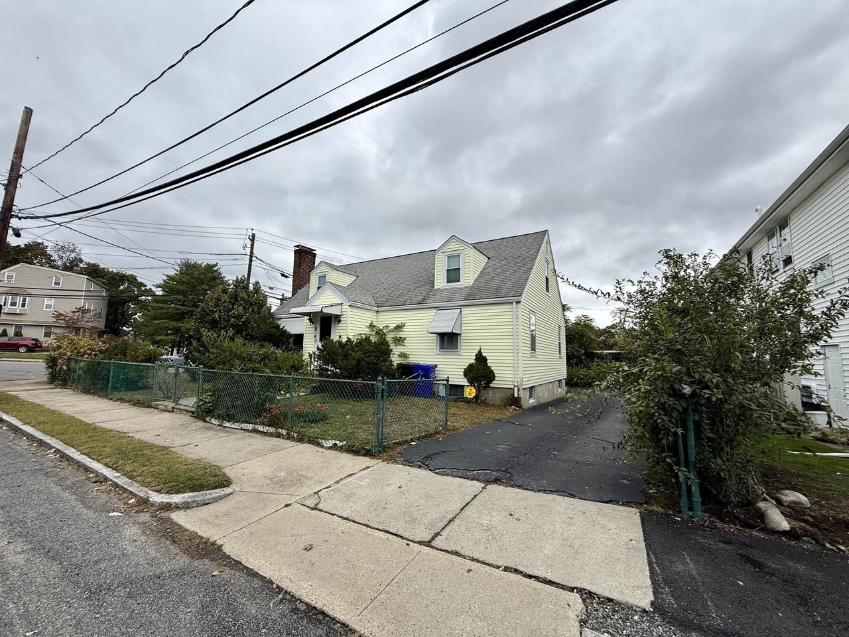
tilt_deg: +6.8
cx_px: 424
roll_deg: -1.3
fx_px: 343
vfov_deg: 85.7
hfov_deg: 102.1
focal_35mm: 14
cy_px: 318
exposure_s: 1/1145
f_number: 2.2
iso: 50
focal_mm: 2.22
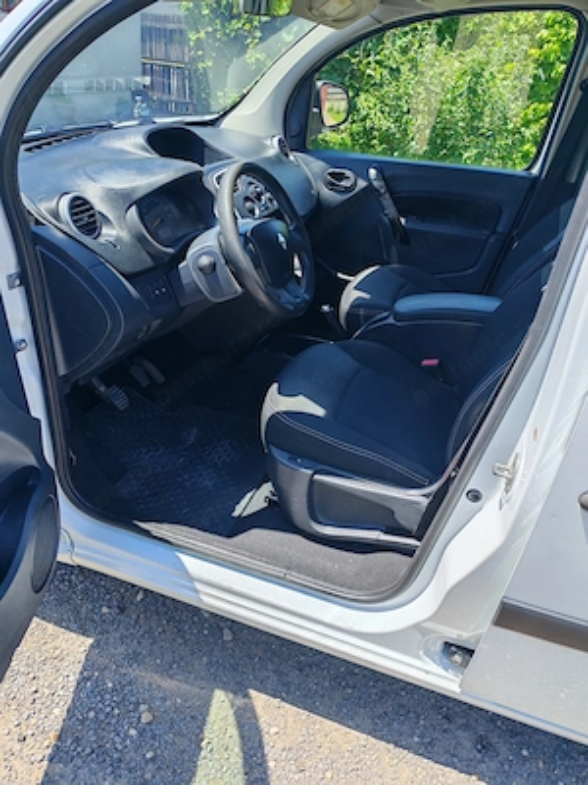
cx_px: 294
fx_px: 612
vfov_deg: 65.3
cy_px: 392
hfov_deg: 51.4
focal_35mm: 27
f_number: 1.95
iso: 50
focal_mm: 5.52
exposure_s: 1/840
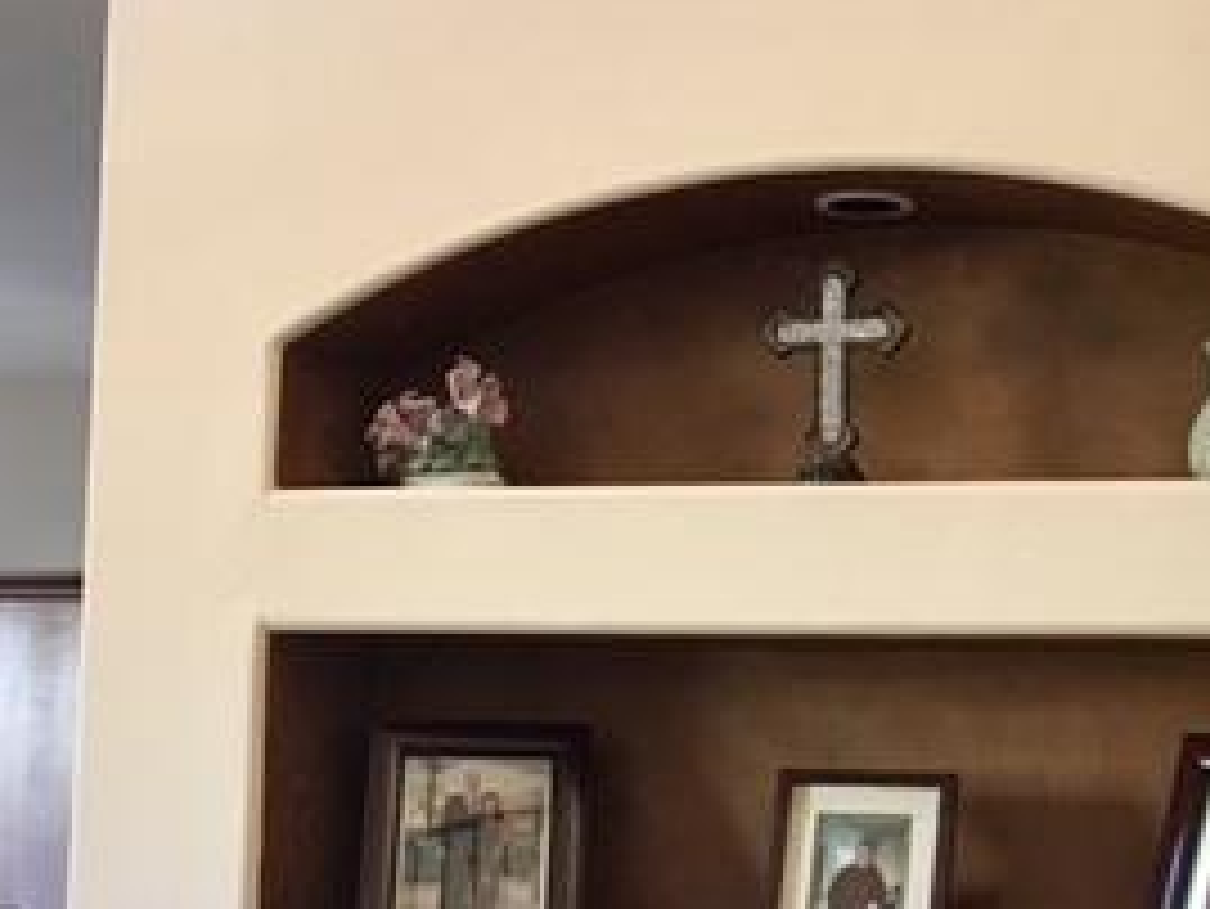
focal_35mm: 69
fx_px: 2413
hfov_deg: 27.9
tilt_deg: +4.7
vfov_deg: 21.3
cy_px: 558
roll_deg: -0.2
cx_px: 828
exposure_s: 1/30
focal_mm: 4.15
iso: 200
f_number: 2.2
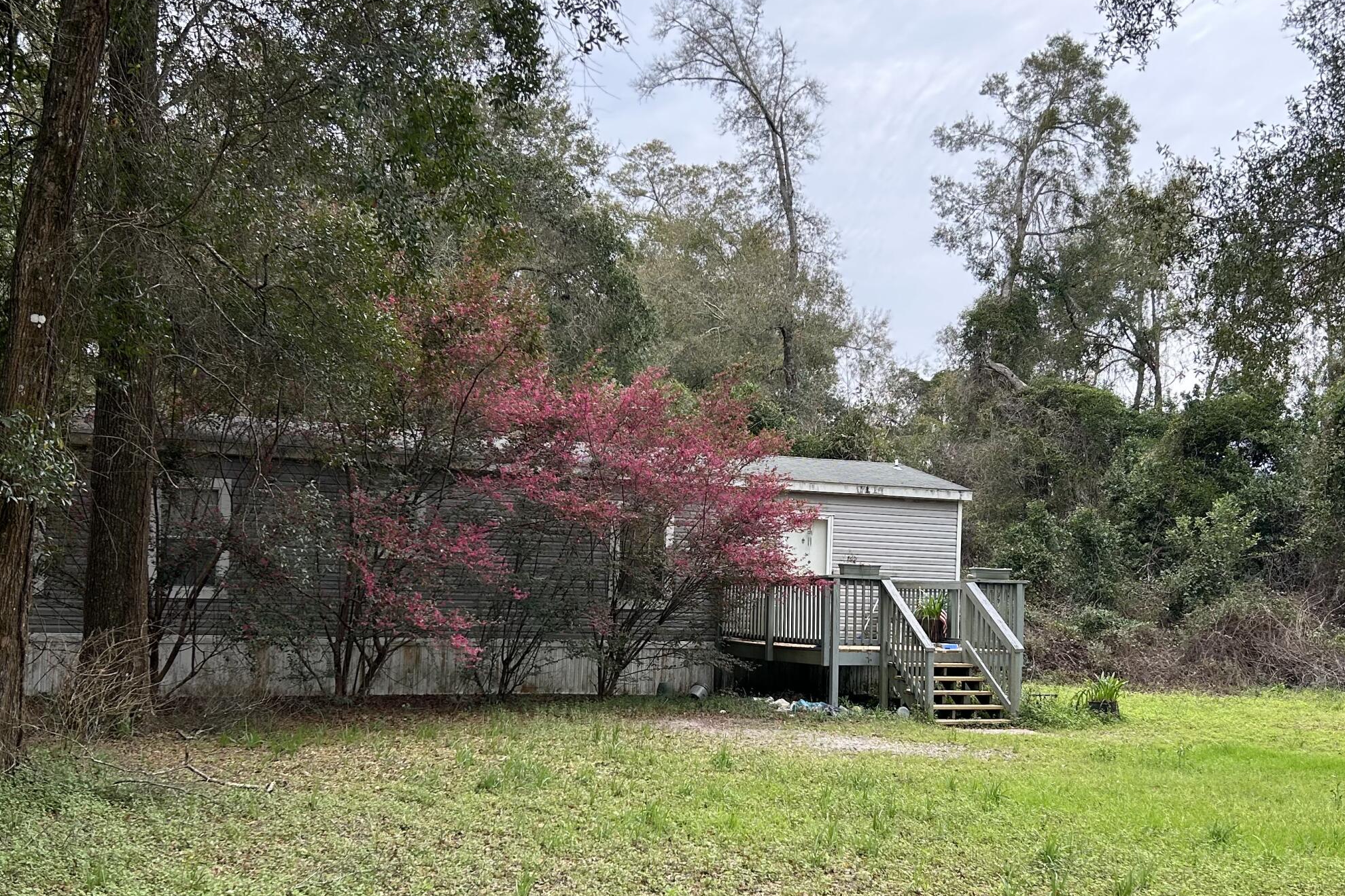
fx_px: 1532
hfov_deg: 47.4
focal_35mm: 41
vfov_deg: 32.5
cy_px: 558
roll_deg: -1.4
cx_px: 682
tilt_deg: +1.4
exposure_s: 1/808
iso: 50
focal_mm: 5.7
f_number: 1.5
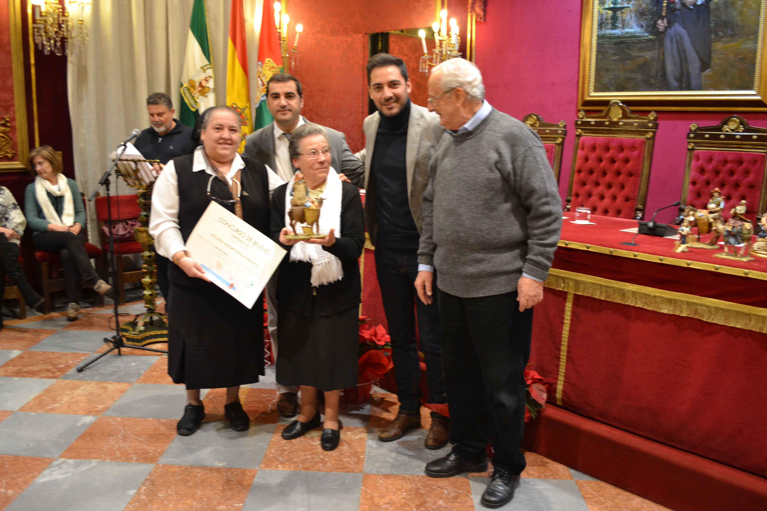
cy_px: 256
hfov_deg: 61.9
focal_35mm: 30
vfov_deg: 43.6
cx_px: 384
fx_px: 639
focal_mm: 20
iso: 900
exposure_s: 1/15
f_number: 3.8
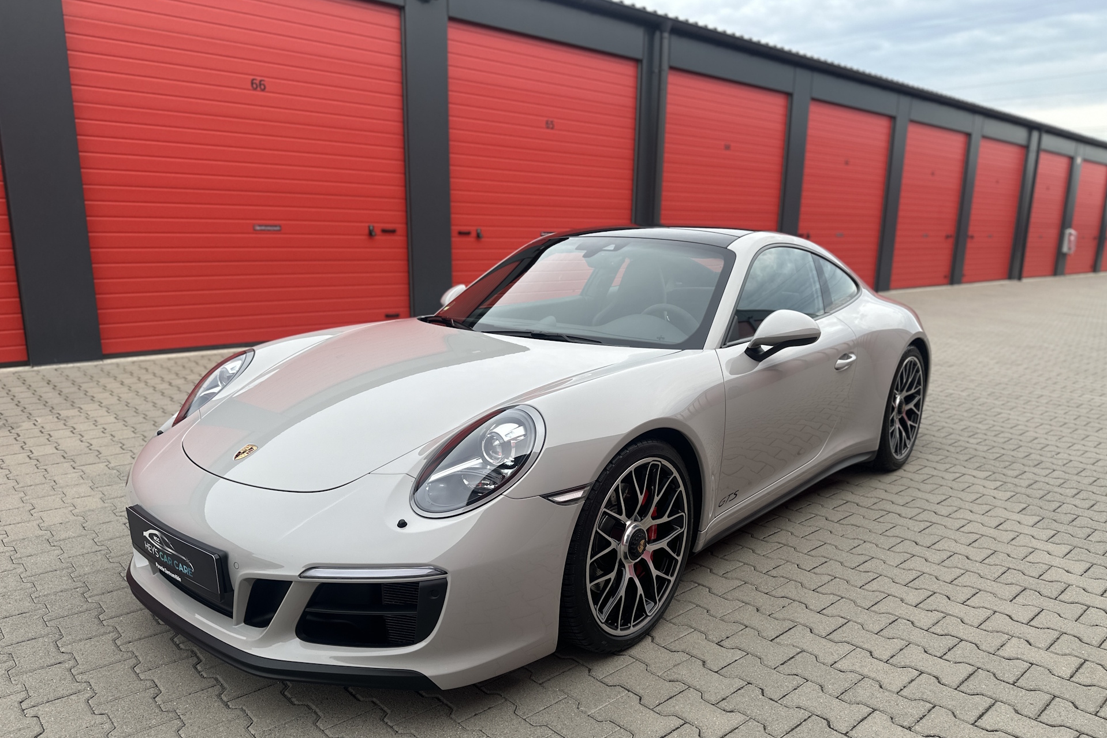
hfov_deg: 71.5
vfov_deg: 51.2
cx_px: 554
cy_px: 412
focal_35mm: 25
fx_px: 769
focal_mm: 6.86
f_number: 1.78
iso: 80
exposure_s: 1/1664
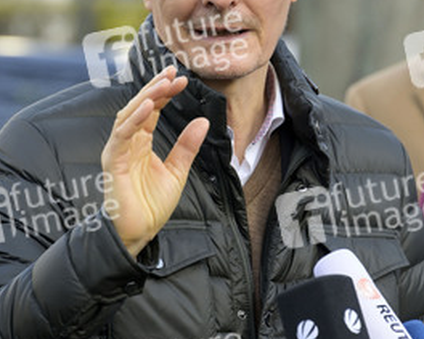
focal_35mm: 427
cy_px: 130
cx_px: 212
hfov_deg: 4.5
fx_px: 5356
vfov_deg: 3.6
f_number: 7.1
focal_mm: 300
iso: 2000
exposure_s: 1/400
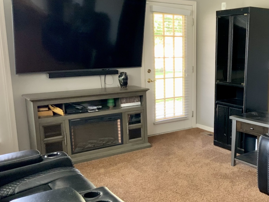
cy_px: 110
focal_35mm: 42
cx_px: 191
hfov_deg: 43.8
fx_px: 326
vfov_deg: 34.3
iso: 125
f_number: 1.8
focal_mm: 3
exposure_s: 1/40
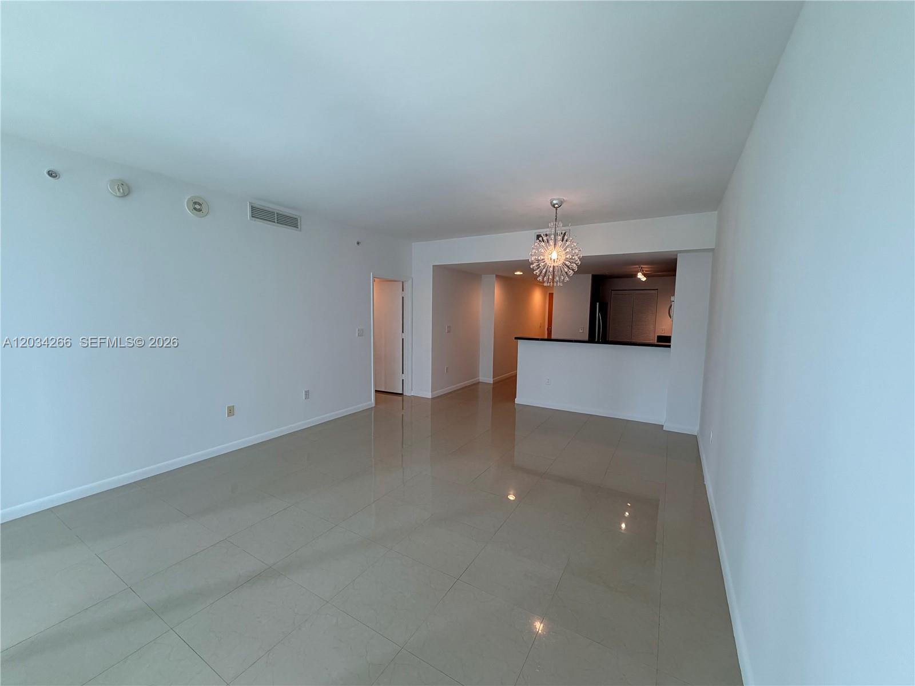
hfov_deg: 102.1
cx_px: 458
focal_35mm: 14
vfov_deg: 85.7
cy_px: 343
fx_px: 370
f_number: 2.2
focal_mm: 2.22
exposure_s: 1/120
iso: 125
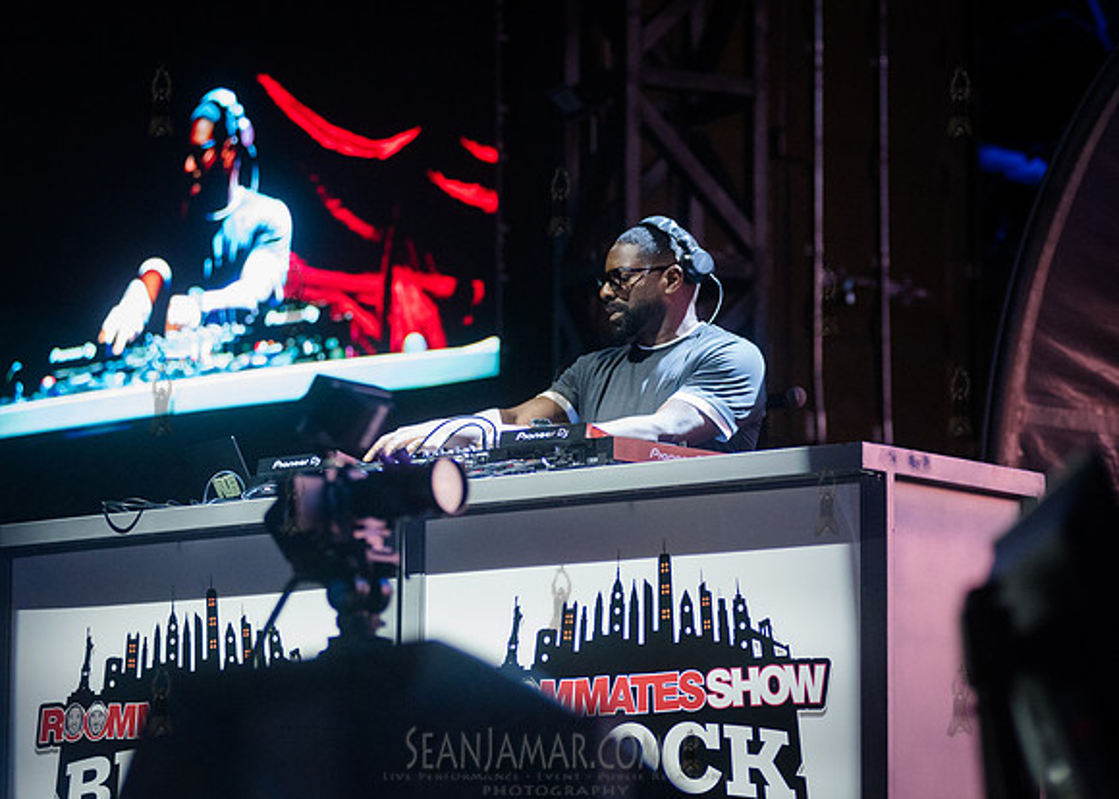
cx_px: 655
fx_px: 4213
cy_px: 362
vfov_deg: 10.8
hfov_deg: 15.1
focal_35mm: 133
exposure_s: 1/500
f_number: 3.2
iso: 5000
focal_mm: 112
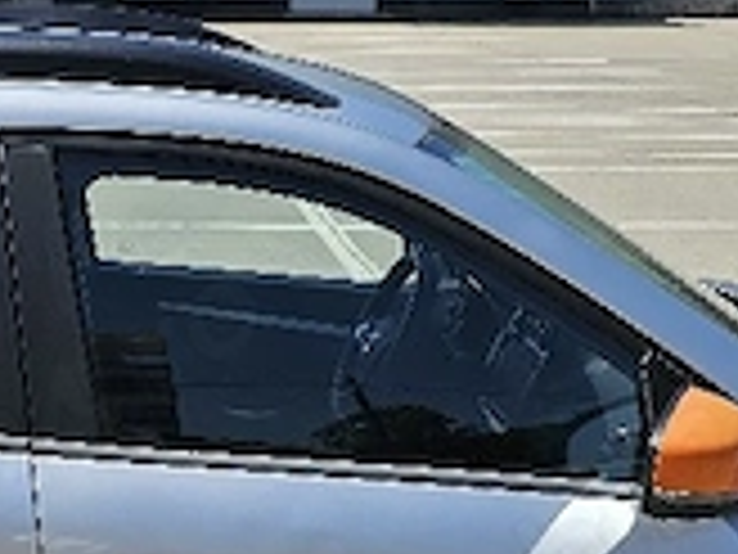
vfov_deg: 17.3
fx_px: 1791
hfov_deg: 23.0
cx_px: 148
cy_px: 513
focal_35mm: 84
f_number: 1.7
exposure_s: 1/1000
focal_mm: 6.3
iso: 10
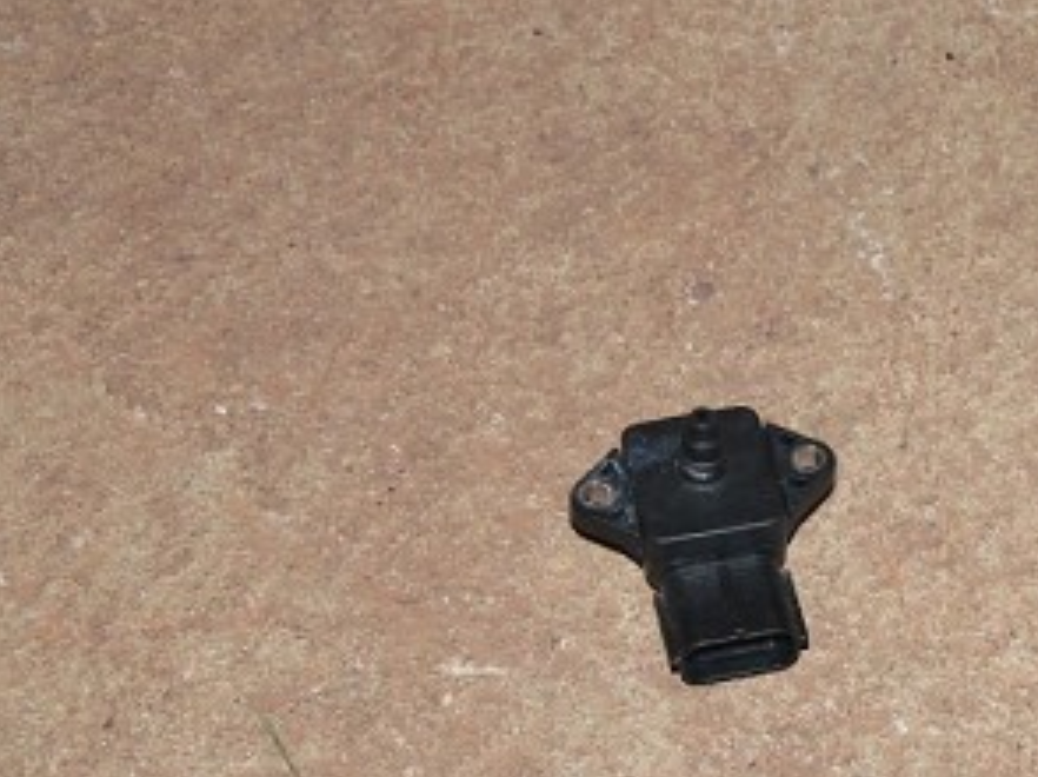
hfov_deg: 15.2
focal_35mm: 129
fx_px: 3865
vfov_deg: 11.5
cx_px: 756
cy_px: 544
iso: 100
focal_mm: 13.1
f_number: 2.8
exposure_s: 1/60
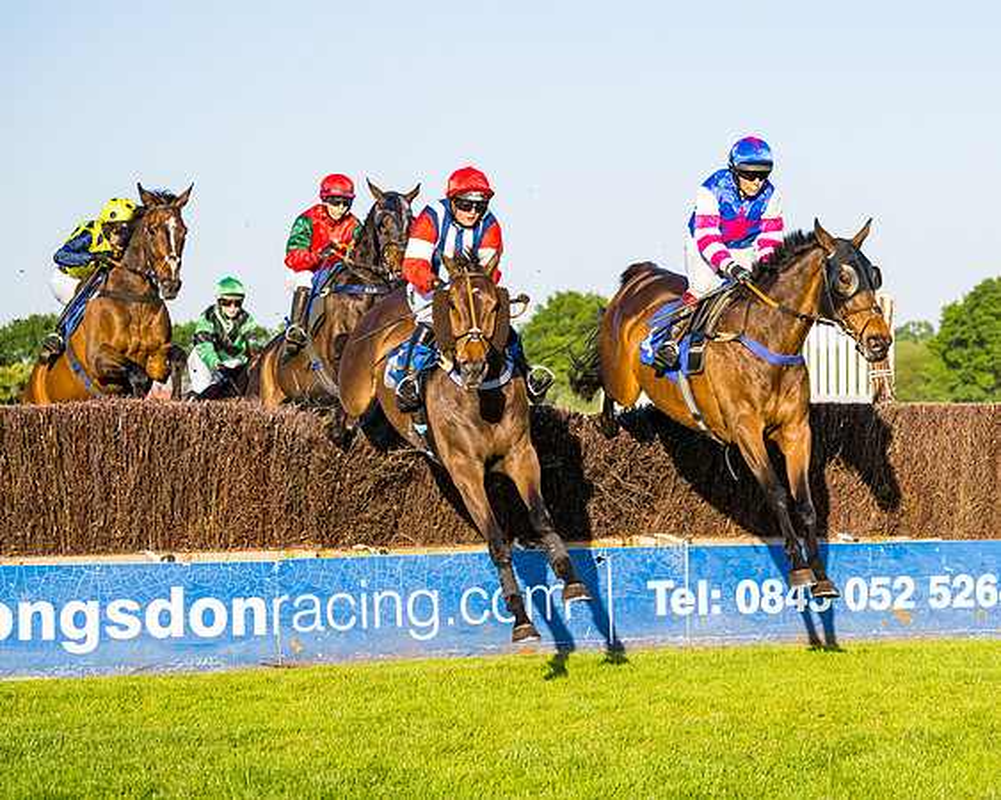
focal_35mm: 115
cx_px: 843
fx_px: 3406
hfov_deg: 16.6
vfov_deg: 13.4
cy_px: 430
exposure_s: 1/2500
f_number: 4
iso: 400
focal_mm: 70
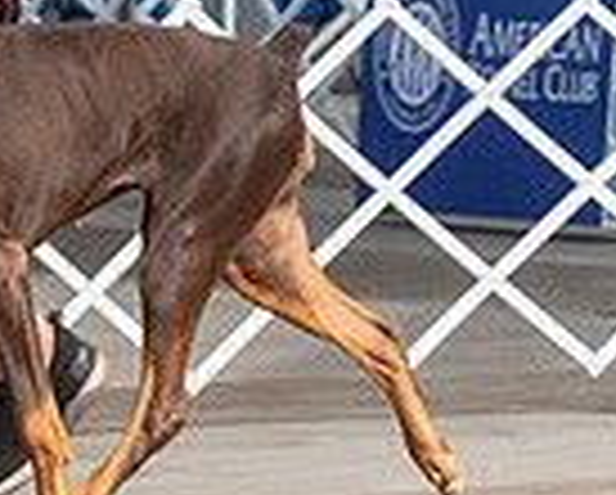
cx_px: -474
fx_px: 11210
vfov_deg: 2.5
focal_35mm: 614
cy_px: -198
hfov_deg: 3.1
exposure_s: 1/400
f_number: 5
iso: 6400
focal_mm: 133
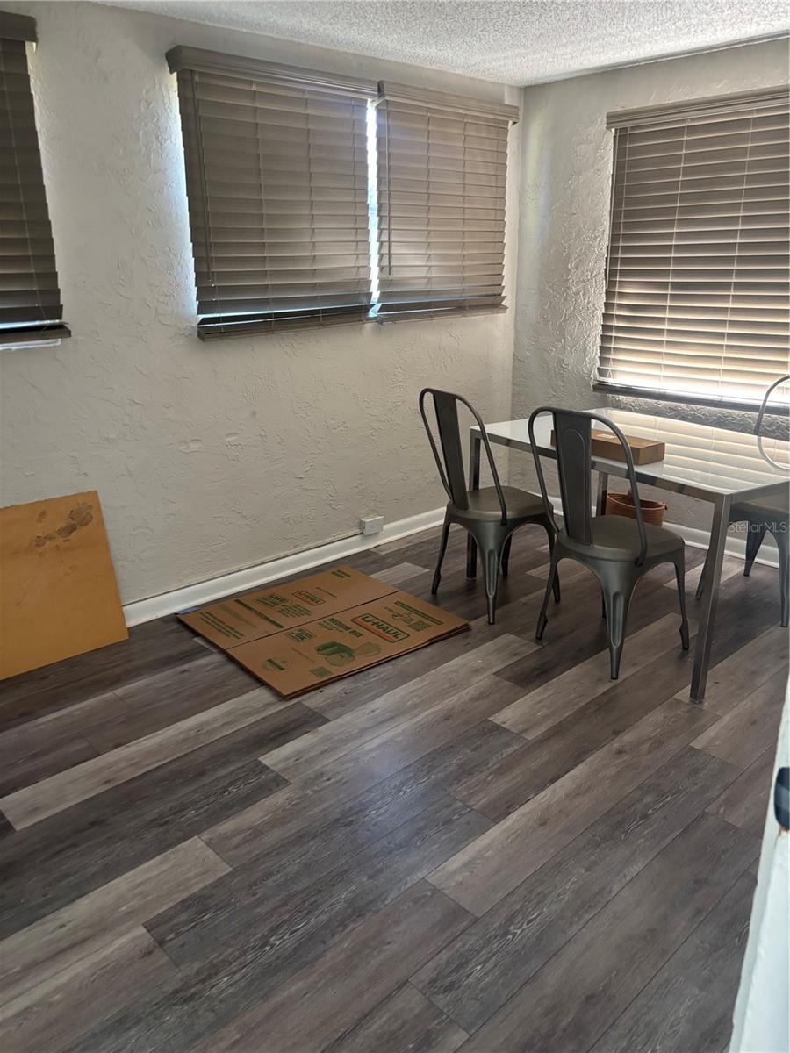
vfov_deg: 67.3
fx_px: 791
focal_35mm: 26
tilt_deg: -17.7
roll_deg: +1.1
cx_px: 395
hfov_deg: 53.1
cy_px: 526
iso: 250
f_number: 1.6
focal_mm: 5.96
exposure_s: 1/60
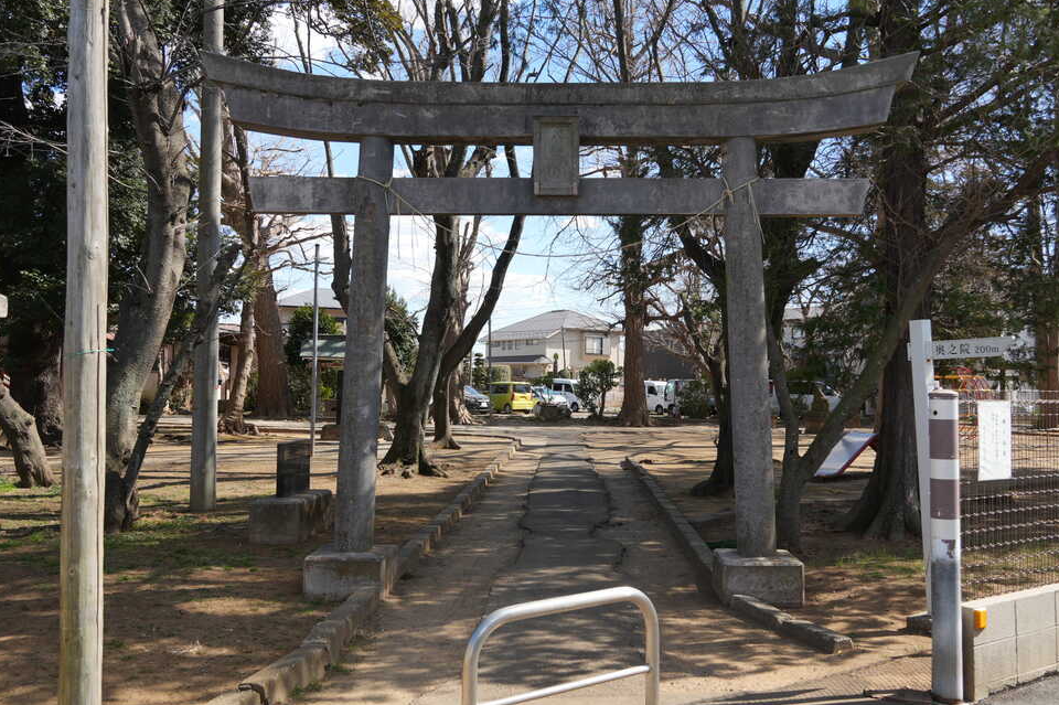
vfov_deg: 41.1
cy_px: 342
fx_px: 941
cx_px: 560
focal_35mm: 32
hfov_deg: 58.7
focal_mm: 20
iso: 100
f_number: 5
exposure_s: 1/250
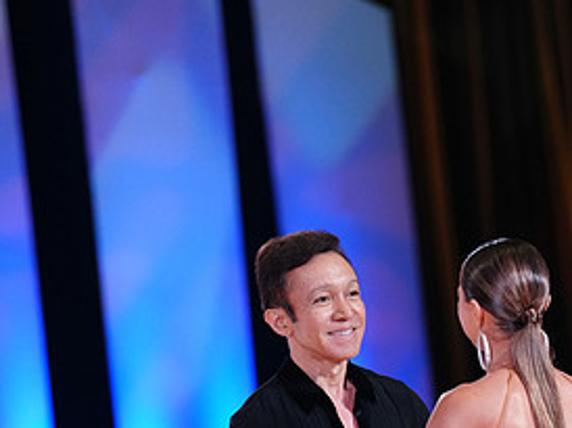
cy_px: 601
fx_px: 4408
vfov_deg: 5.5
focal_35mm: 267
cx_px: 402
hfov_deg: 7.4
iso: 2000
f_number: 2.8
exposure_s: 1/400
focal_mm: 131
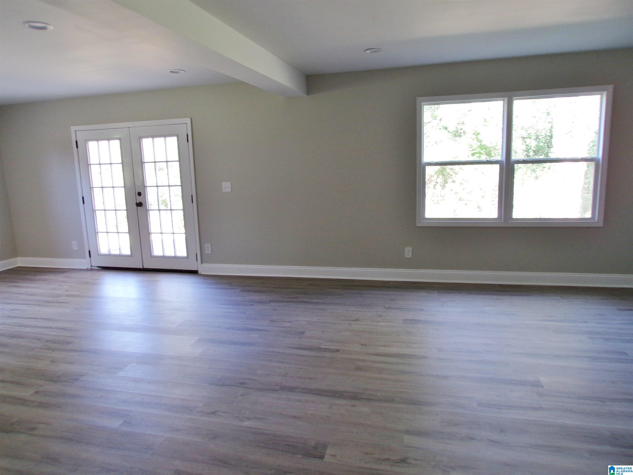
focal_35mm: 24
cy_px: 238
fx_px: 439
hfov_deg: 71.6
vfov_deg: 56.8
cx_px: 316
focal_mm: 4.3
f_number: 3
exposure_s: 1/30
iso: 200
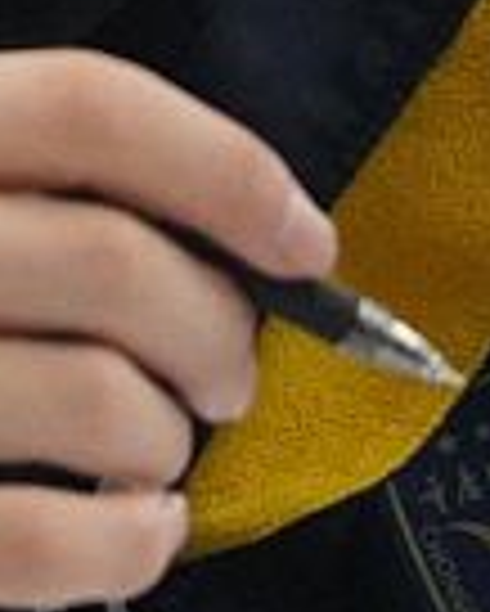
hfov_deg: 1.8
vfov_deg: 2.2
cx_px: -616
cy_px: -529
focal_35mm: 867
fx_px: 15699
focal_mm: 105
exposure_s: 1/250
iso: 8000
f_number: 4
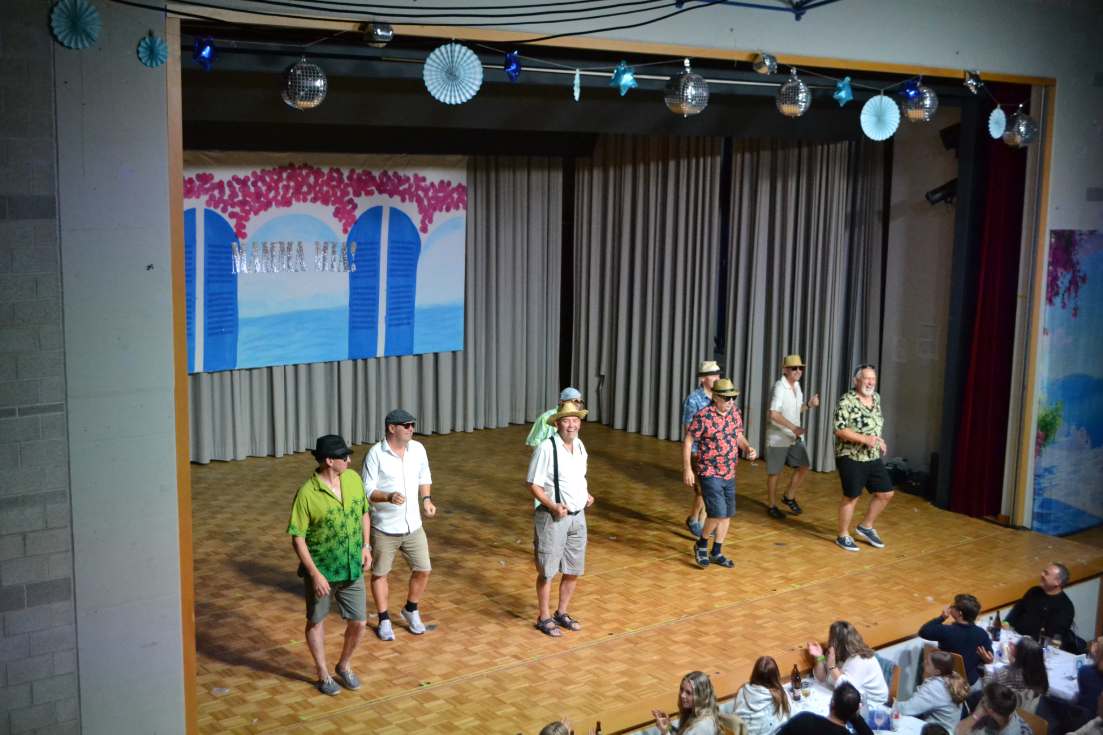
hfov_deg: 45.0
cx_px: 552
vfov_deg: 30.8
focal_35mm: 44
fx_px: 1333
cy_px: 368
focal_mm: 29
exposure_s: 1/250
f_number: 4.5
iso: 3200
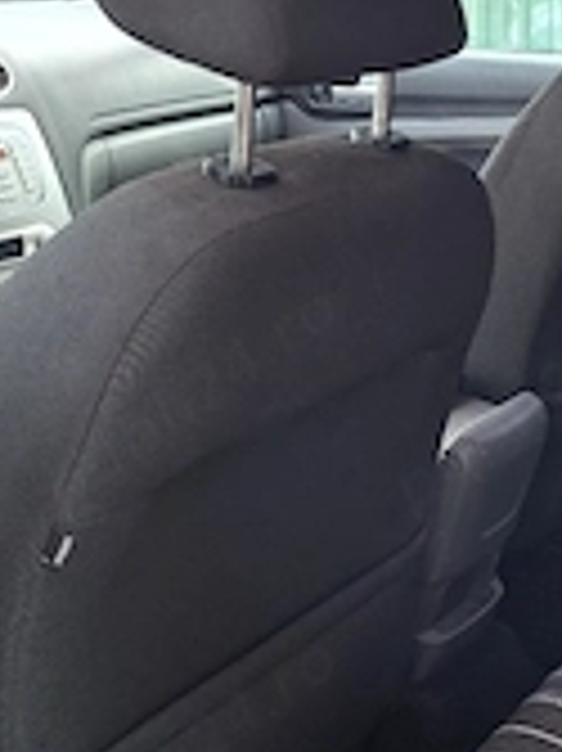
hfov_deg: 24.6
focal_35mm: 55
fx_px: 1192
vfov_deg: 34.8
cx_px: 629
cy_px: 455
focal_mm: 5.54
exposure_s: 1/25
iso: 640
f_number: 1.8
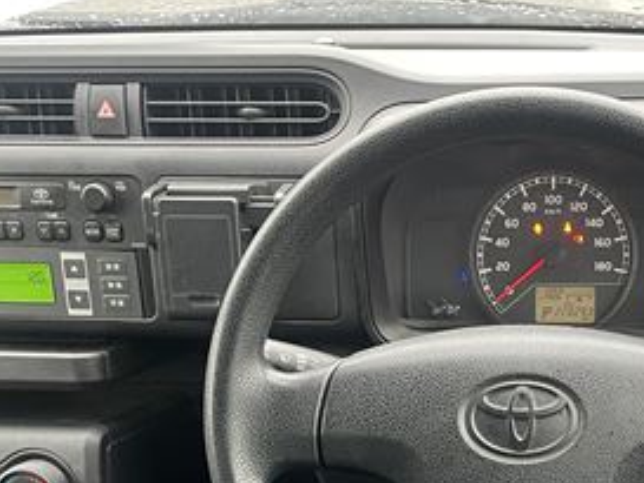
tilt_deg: -31.5
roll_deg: +2.5
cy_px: 504
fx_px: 1135
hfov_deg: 30.8
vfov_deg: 22.9
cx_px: 519
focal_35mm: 61
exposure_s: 1/60
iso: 320
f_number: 1.6
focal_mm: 4.2
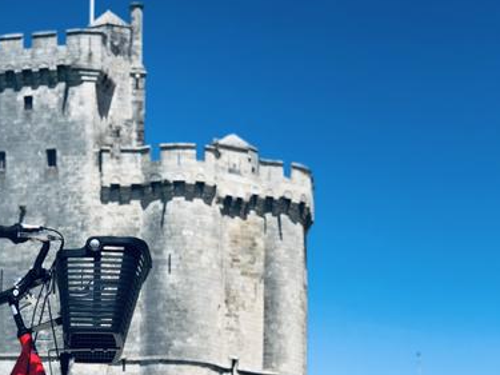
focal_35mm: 111
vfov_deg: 13.3
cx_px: 91
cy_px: 306
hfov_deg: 17.6
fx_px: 1603
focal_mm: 6
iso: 16
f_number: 2.4
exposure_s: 1/1656
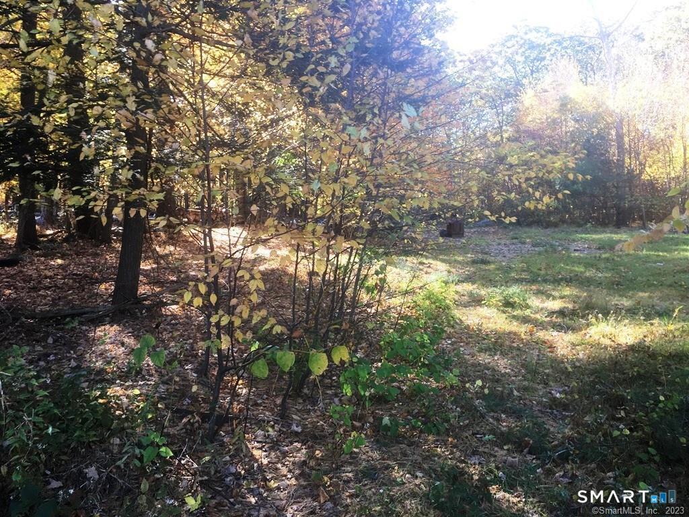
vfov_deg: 48.2
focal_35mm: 29
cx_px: 344
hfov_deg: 61.7
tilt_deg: +1.4
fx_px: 577
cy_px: 258
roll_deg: -1.4
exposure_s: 1/120
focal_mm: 4.15
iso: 32
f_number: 2.2
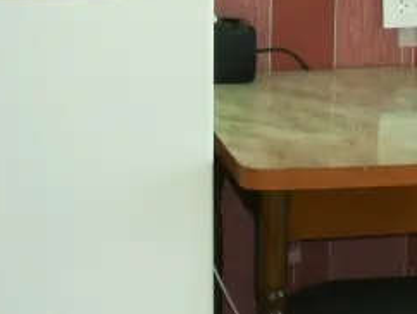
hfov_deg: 14.9
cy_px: 161
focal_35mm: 130
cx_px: 408
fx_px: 1568
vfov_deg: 11.4
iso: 200
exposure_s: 1/45
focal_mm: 6.3
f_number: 3.2
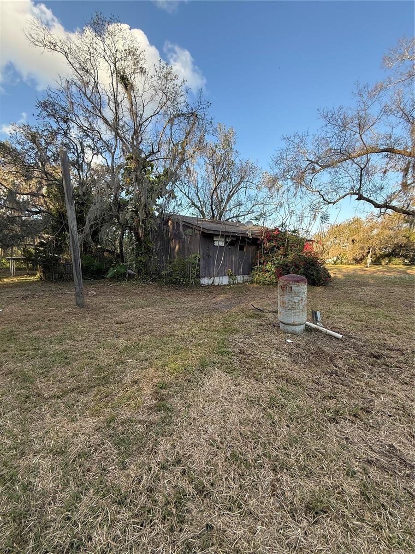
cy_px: 277
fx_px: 224
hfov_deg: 85.7
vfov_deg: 102.1
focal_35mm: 14
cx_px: 208
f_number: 2.2
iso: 64
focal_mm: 2.22
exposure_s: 1/353
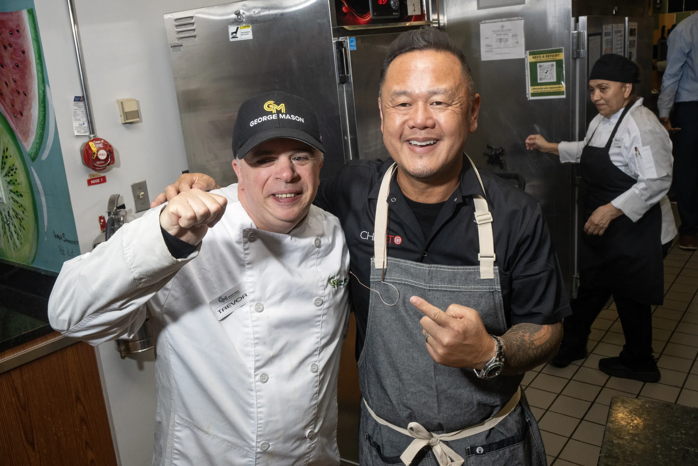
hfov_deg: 81.2
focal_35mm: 21
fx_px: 407
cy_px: 233
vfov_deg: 59.5
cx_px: 349
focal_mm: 21
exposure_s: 1/80
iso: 1250
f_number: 10
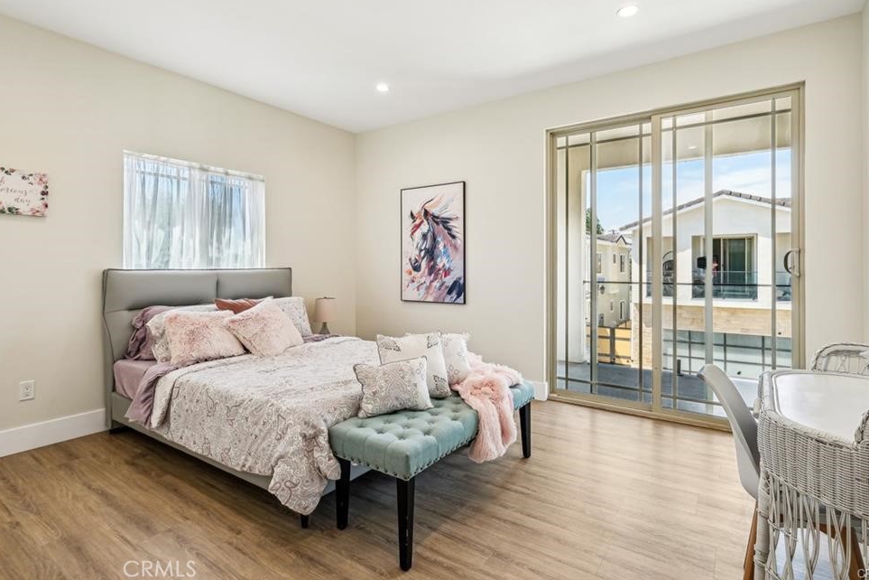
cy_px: 274
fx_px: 410
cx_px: 439
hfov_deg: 93.3
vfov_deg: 70.4
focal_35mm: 17
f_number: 8
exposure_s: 1/30
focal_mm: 10.5
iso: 160
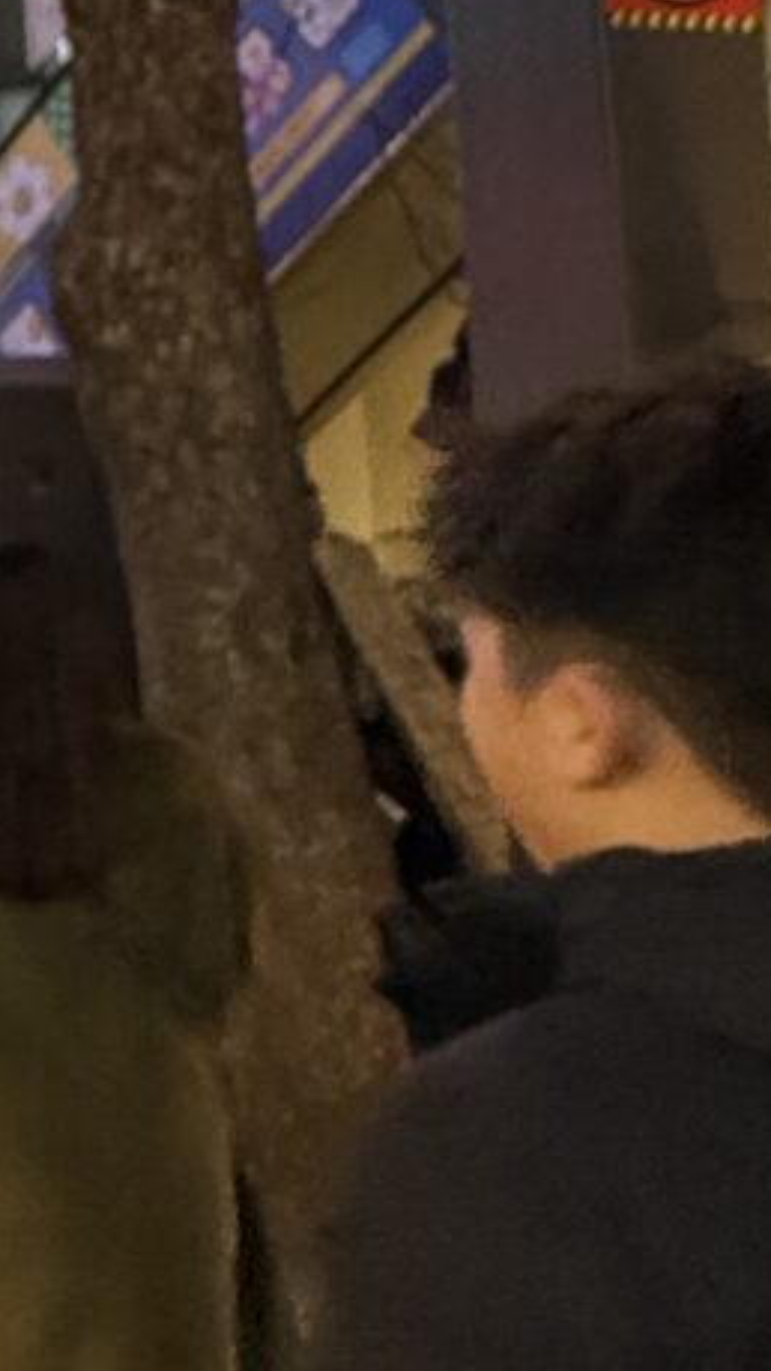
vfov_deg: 30.3
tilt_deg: +5.9
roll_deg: -1.0
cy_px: 296
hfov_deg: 11.6
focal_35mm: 68
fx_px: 2473
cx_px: -1437
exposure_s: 1/120
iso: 320
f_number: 2.2
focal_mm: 2.22
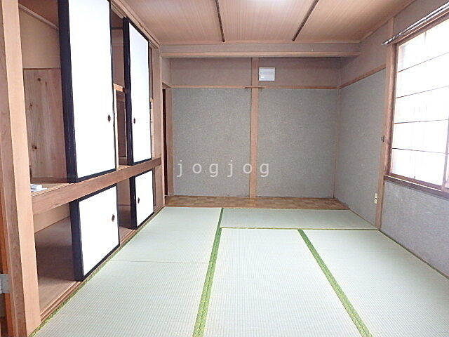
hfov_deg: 79.0
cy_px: 168
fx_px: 272
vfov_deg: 63.4
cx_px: 224
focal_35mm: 21
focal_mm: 3.7
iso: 400
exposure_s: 1/30
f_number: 3.5
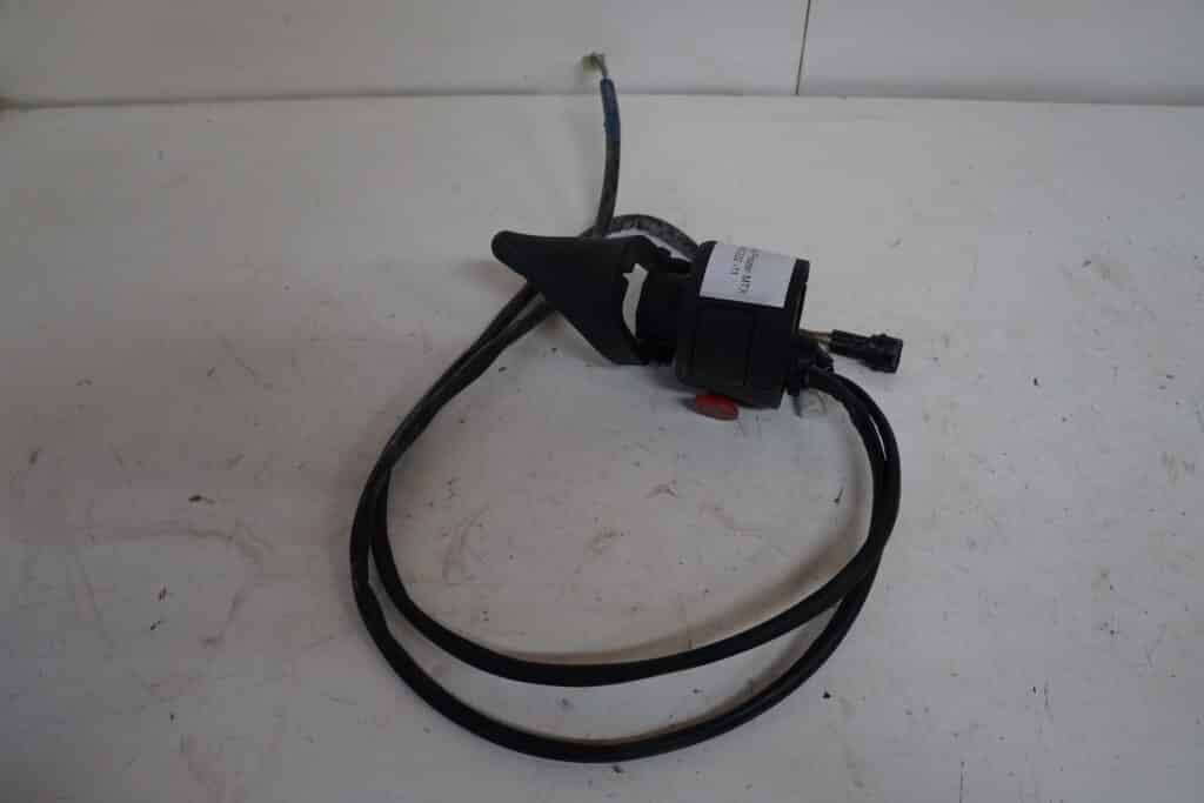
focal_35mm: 27
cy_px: 402
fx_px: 903
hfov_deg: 67.4
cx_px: 602
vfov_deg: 47.9
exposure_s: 1/60
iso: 800
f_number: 5
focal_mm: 18
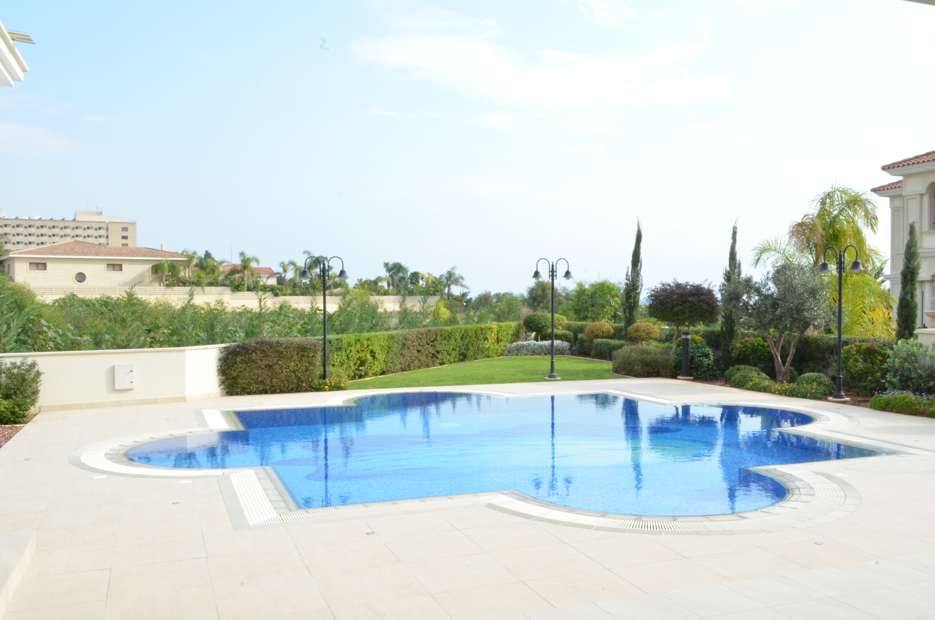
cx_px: 468
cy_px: 310
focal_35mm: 33
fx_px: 855
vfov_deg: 39.8
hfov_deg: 57.3
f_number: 25
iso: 640
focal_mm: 22
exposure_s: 1/60
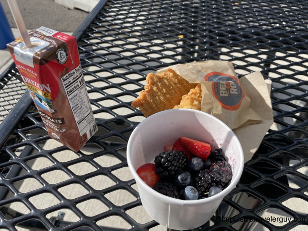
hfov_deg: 67.3
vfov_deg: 53.1
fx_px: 231
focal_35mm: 26
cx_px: 154
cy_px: 116
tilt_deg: -45.3
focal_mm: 4.2
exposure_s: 1/2817
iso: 32
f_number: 1.6
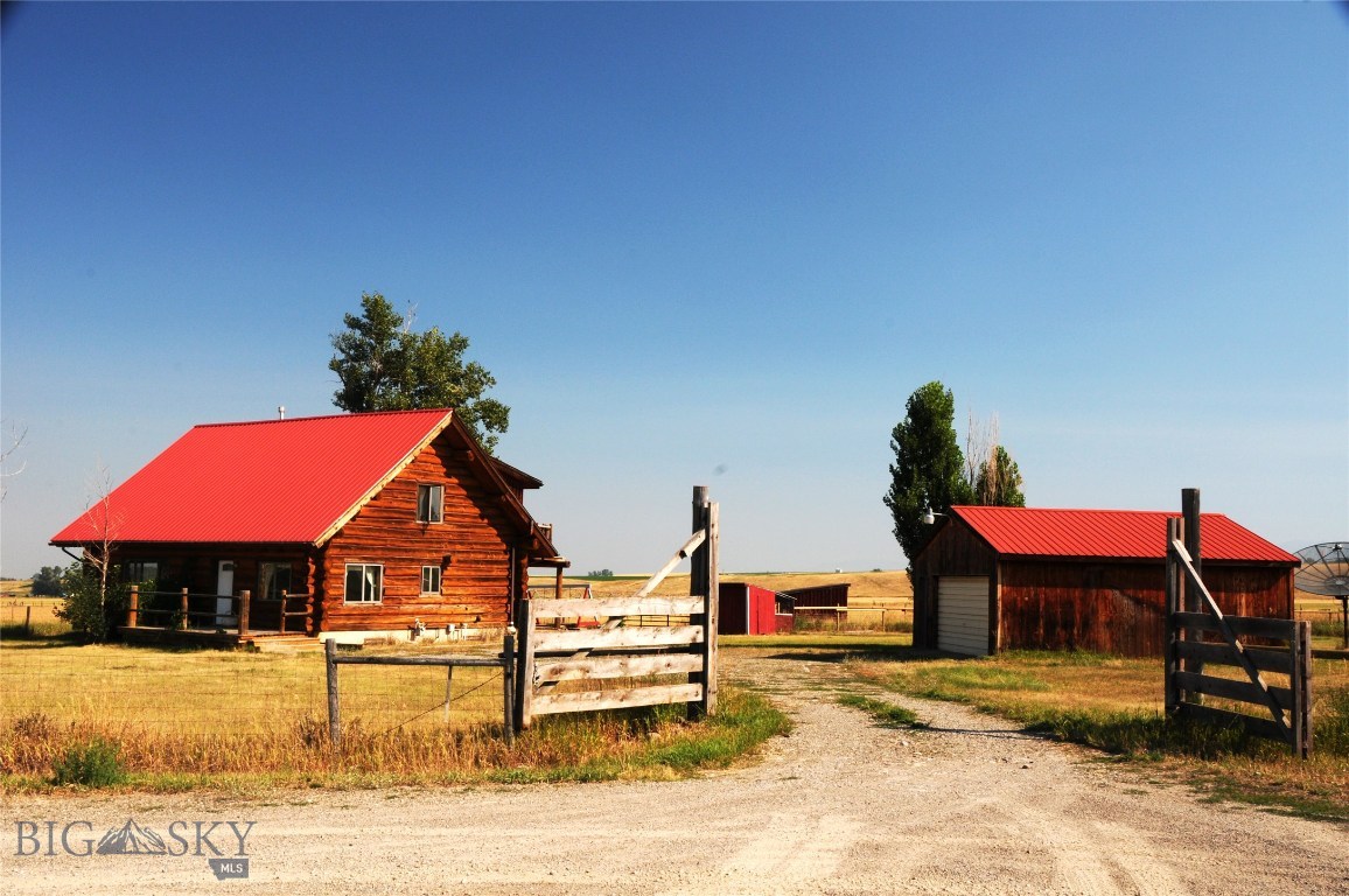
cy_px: 448
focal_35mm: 36
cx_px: 674
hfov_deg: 53.2
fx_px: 1347
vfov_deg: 36.8
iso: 200
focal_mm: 24
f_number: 18
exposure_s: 1/60
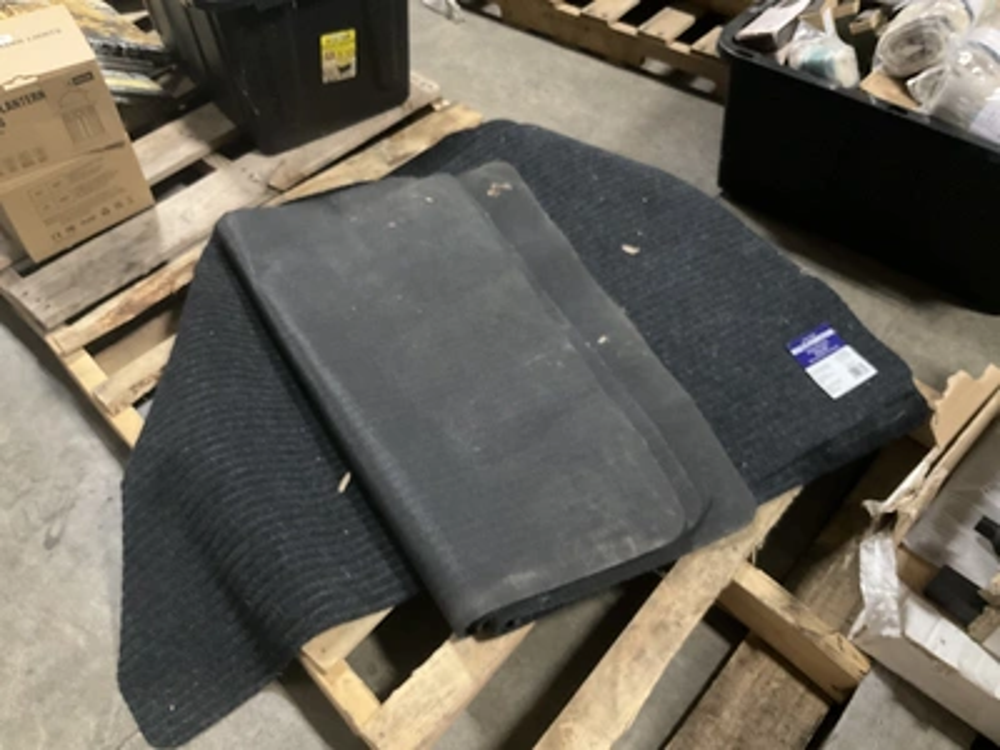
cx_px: 500
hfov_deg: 61.7
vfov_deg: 48.2
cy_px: 375
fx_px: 838
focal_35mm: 29
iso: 500
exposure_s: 1/24
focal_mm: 3
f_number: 1.8
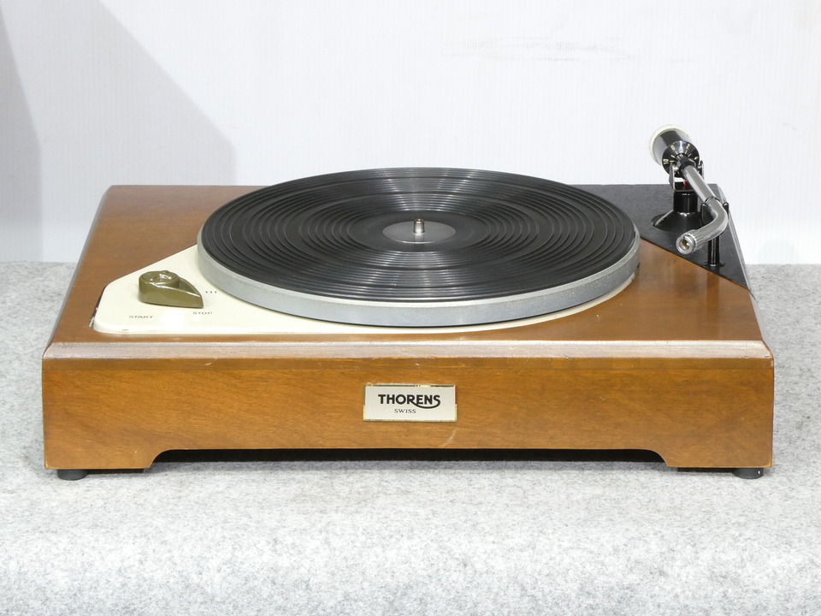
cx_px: 410
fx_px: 2941
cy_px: 308
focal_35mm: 124
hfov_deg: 15.9
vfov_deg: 12.0
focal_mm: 22.3
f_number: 6.3
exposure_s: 1/4
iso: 400
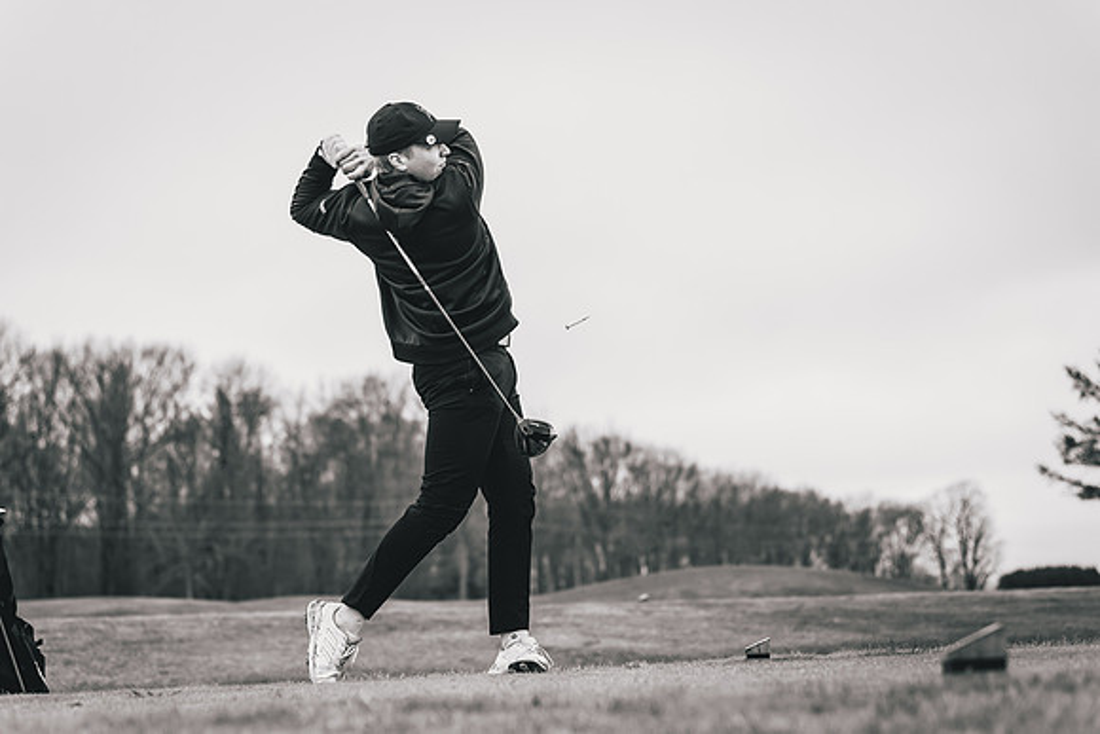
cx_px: 550
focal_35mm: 71
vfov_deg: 19.3
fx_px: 2156
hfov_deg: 28.6
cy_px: 367
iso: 640
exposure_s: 1/5000
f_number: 2.8
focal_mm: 68
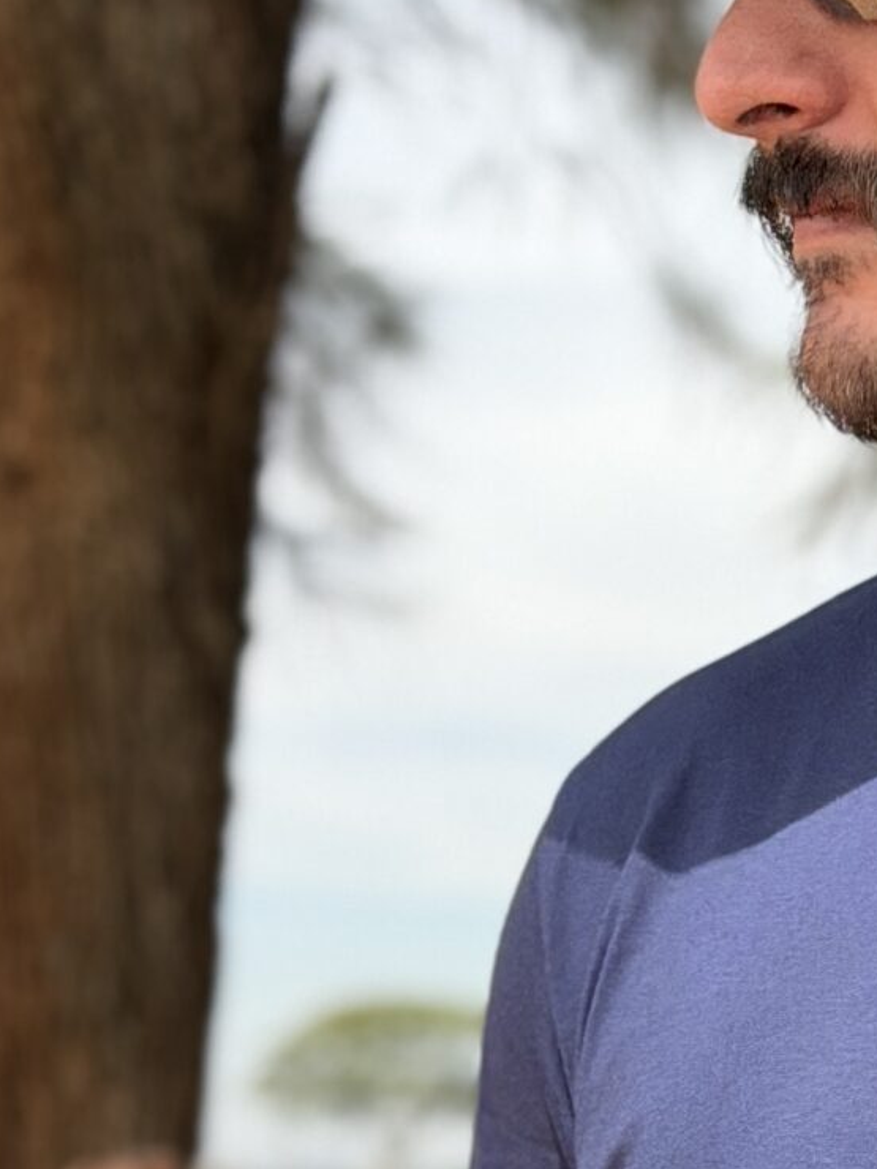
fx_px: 5608
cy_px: 1302
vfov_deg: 11.7
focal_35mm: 166
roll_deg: -0.8
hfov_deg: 8.7
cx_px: 1329
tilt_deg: -1.3
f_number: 1.78
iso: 100
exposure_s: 1/2667
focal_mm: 6.76
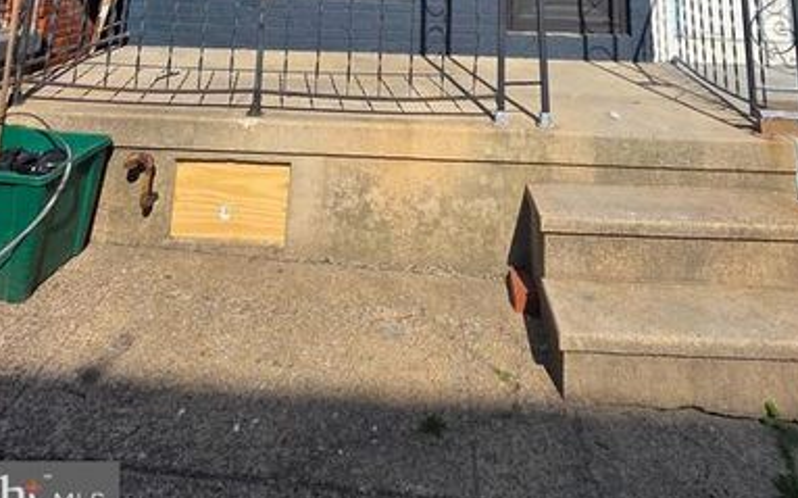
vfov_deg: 34.6
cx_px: 415
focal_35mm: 24
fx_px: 522
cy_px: -159
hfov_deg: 74.8
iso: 40
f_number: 1.9
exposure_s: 1/2271
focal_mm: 2.2
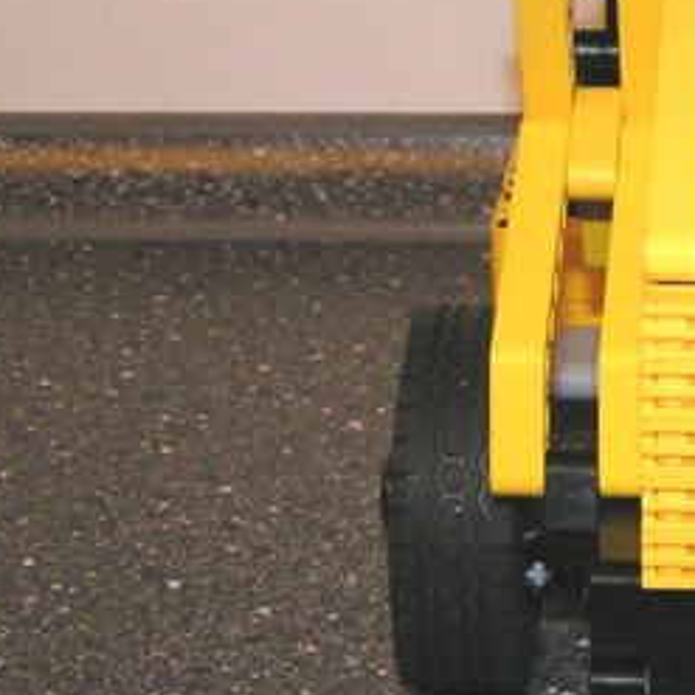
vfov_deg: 19.8
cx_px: 771
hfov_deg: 19.1
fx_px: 1976
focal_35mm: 87
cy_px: 160
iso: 200
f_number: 2.8
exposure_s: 1/40
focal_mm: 5.8
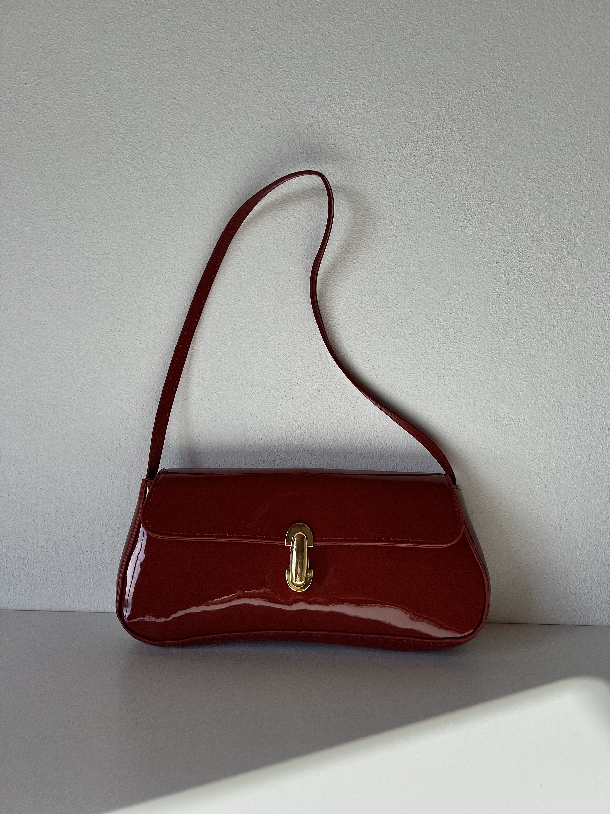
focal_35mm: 26
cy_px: 407
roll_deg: -0.3
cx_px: 305
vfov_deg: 67.3
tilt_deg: -3.8
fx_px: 611
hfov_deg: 53.1
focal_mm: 5.7
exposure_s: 1/1361
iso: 50
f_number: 1.5
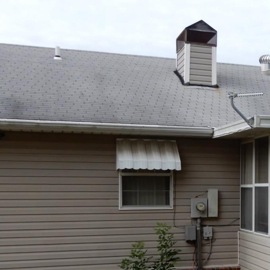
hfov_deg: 21.4
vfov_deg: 24.1
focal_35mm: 71
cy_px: 196
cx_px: 375
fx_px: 627
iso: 80
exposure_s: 1/640
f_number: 3.4
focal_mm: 4.3
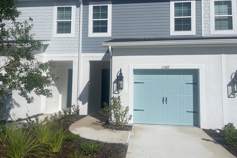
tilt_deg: +4.7
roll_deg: -0.9
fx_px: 191
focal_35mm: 29
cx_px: 120
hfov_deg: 63.7
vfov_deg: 45.0
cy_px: 75
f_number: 1.6
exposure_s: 1/12048
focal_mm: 5.1
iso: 32
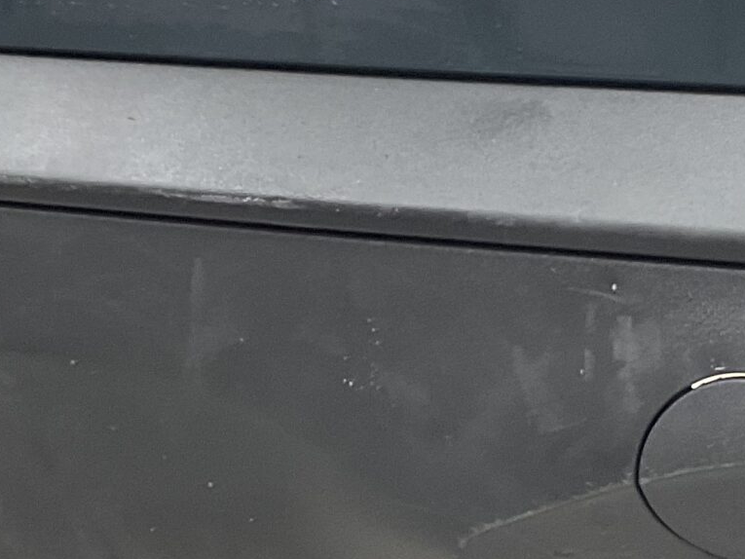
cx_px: 523
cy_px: 281
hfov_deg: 20.1
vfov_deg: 15.2
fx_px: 2088
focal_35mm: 97
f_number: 1.8
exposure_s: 1/100
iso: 64
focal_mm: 3
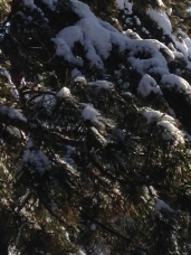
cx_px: 231
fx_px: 1089
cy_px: 19
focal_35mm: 148
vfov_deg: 13.2
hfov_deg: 9.9
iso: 50
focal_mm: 4.12
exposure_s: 1/1695
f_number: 2.4
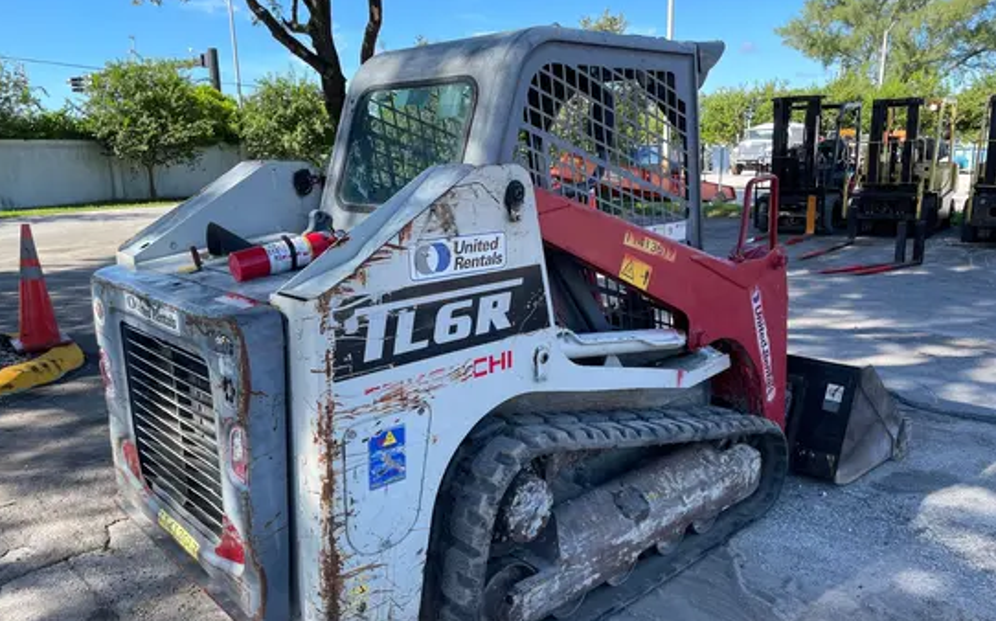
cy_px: 341
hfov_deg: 66.5
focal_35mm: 28
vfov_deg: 44.4
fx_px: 760
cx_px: 492
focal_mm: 4.2
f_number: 1.6
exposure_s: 1/530
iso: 32
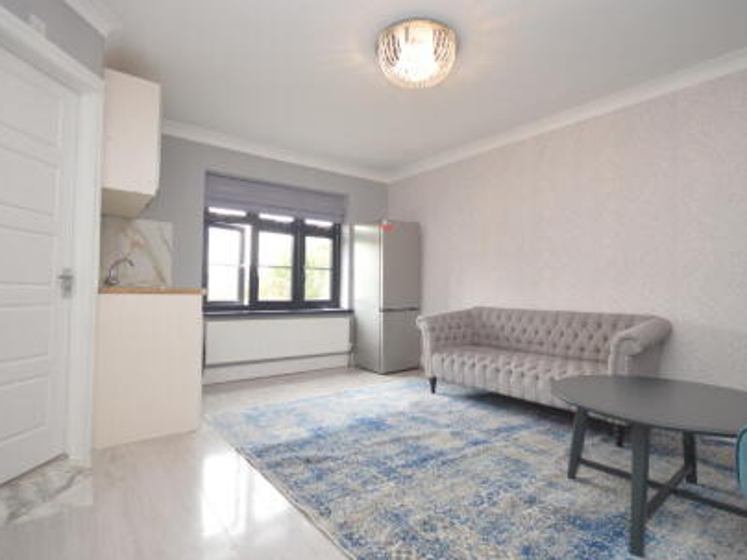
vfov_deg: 74.7
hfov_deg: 91.0
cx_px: 385
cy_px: 278
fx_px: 367
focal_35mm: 17
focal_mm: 10
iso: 800
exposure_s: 1/60
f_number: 4
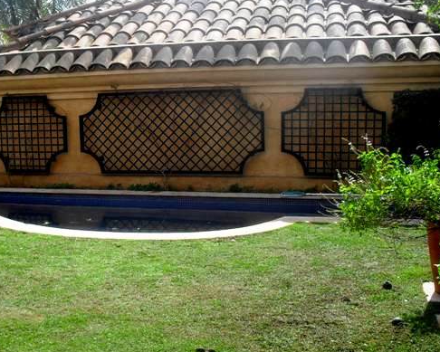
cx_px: 163
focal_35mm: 45
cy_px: 184
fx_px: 586
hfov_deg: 40.8
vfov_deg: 33.4
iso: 100
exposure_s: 1/90
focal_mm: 6.3
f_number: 8.4
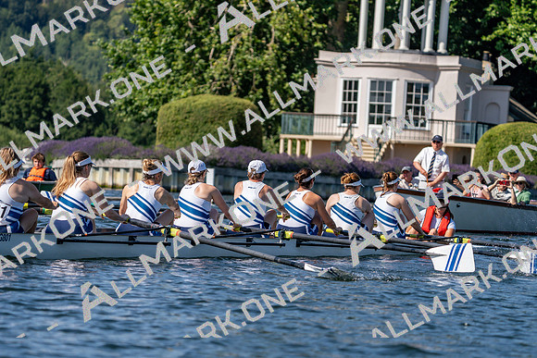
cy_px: 179
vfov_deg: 6.9
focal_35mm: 200
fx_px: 2984
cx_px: 268
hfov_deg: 10.3
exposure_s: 1/1600
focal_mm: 200
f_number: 5.6
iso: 160
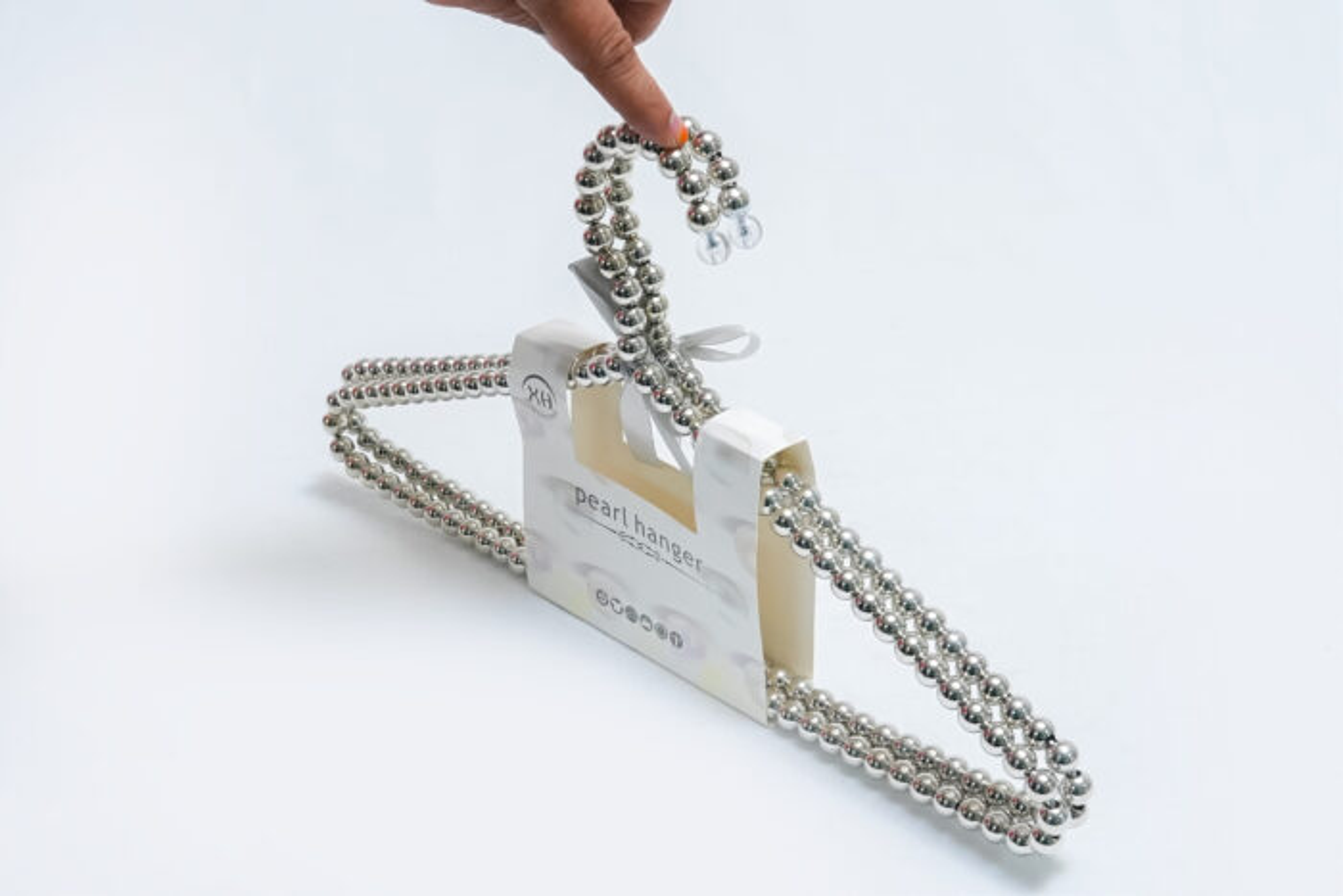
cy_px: 448
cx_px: 672
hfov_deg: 35.0
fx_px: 2127
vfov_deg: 23.8
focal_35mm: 57
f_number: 11
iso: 3200
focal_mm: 38
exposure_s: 1/125
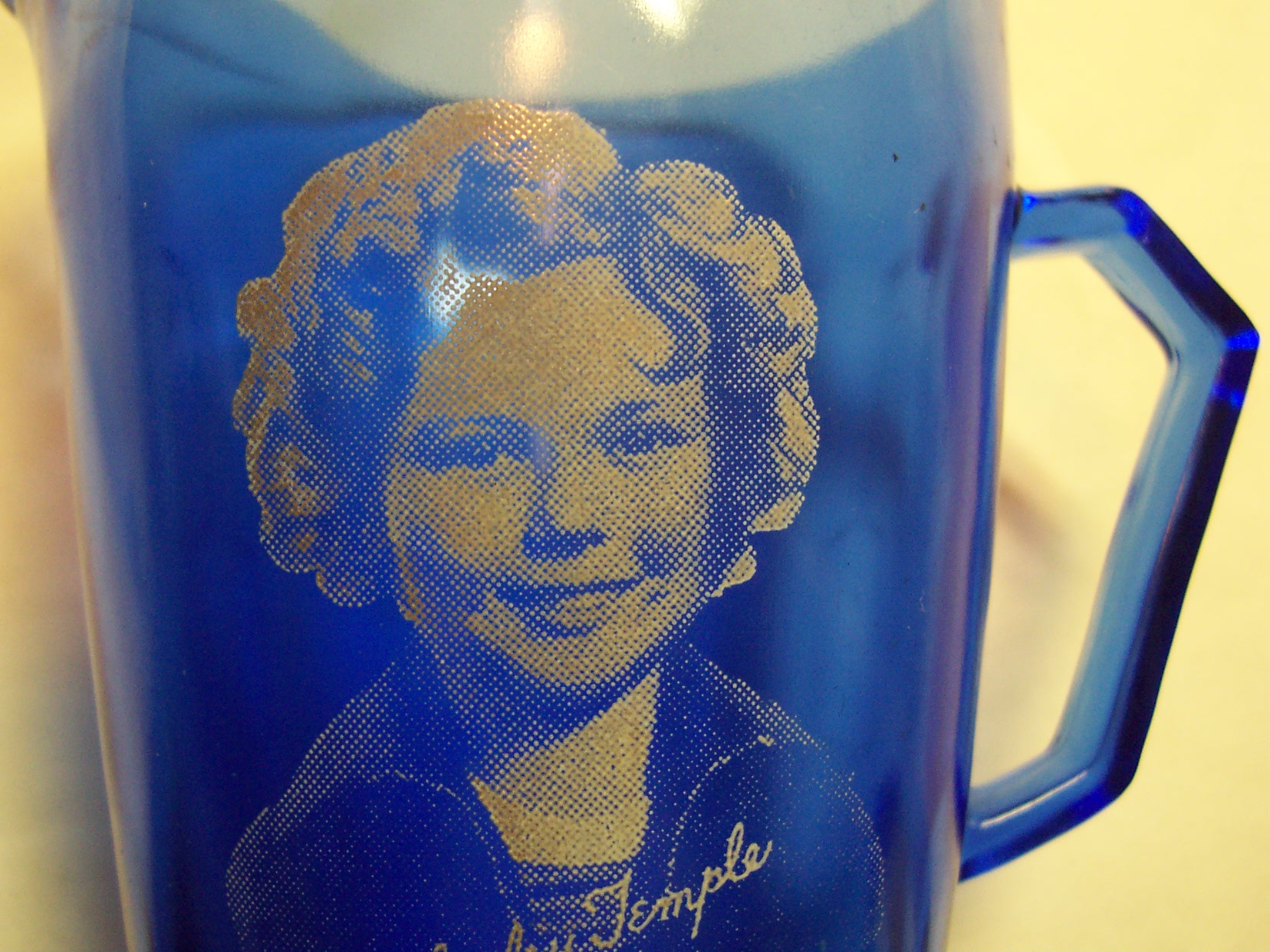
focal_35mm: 37
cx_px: 635
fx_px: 1357
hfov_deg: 50.1
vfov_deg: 38.7
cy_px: 476
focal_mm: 5.6
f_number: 2.8
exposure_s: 1/30
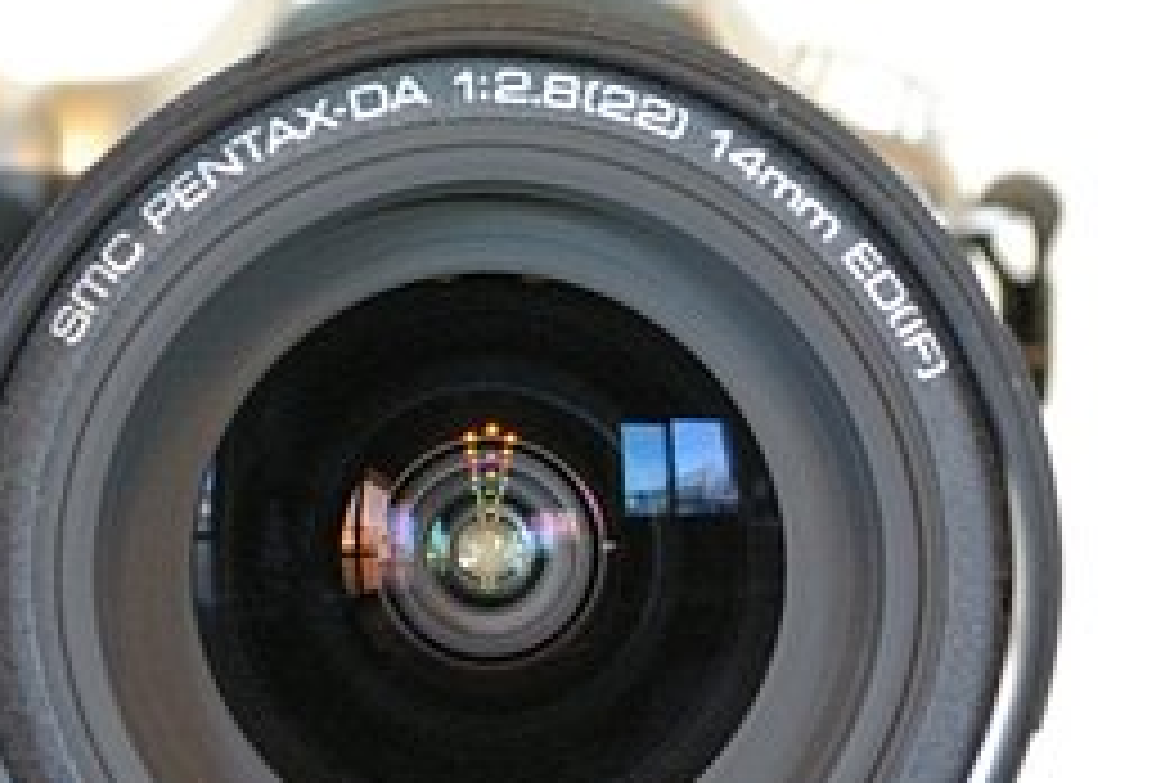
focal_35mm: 118
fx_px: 3839
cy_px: 468
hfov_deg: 17.3
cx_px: 378
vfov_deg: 11.6
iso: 1600
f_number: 4
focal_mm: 40
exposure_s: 1/30
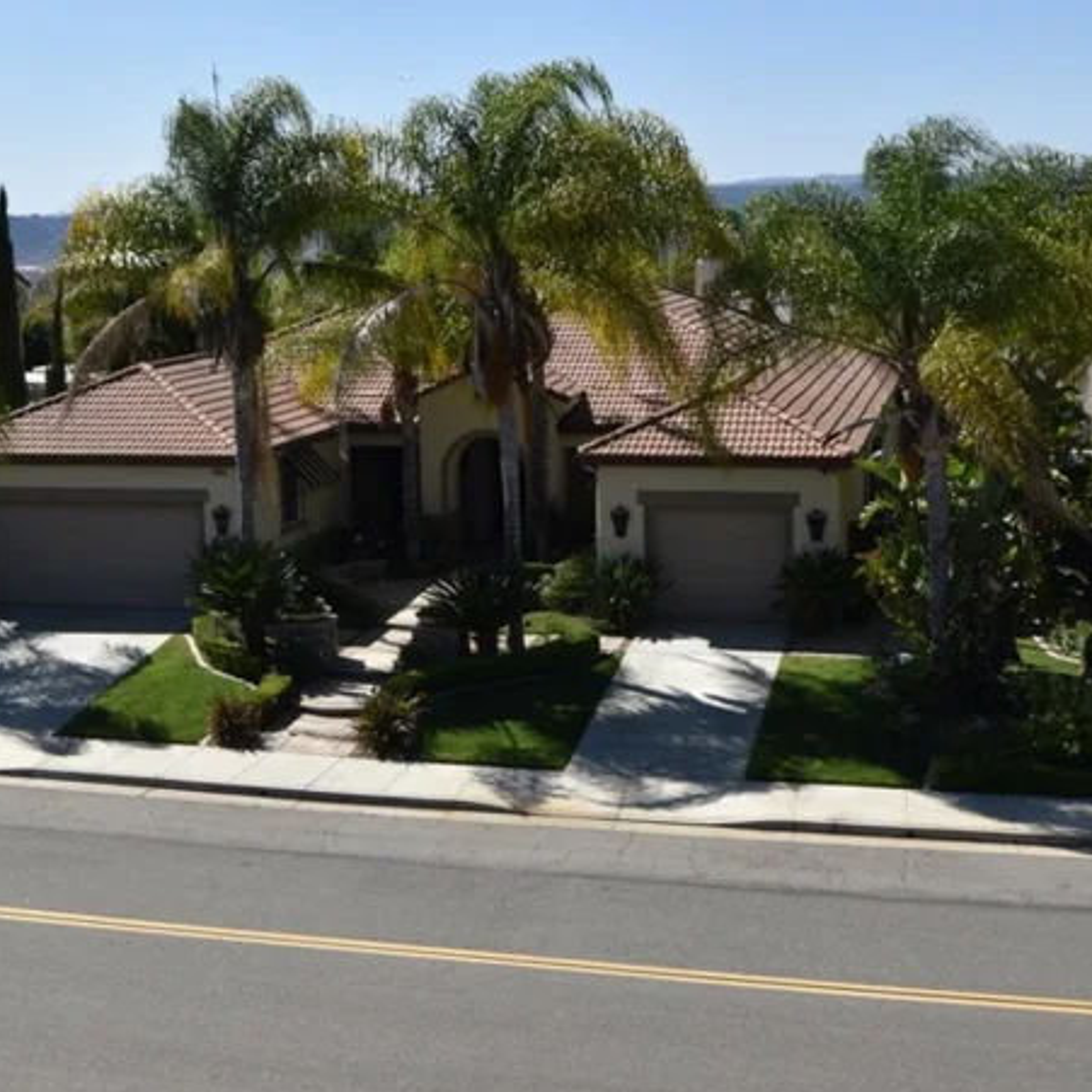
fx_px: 2034
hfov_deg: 29.8
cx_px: 349
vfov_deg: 30.0
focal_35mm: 57
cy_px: 443
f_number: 9
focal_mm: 24
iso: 100
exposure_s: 1/200
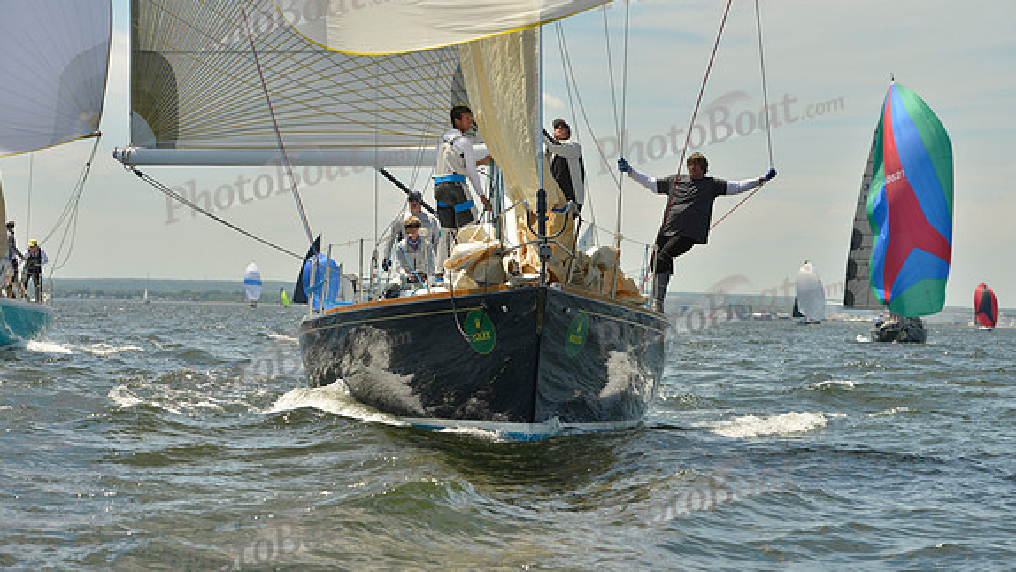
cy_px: 245
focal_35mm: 108
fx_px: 2910
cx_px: 504
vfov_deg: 11.2
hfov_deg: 19.8
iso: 280
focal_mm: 102
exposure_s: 1/1600
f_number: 8
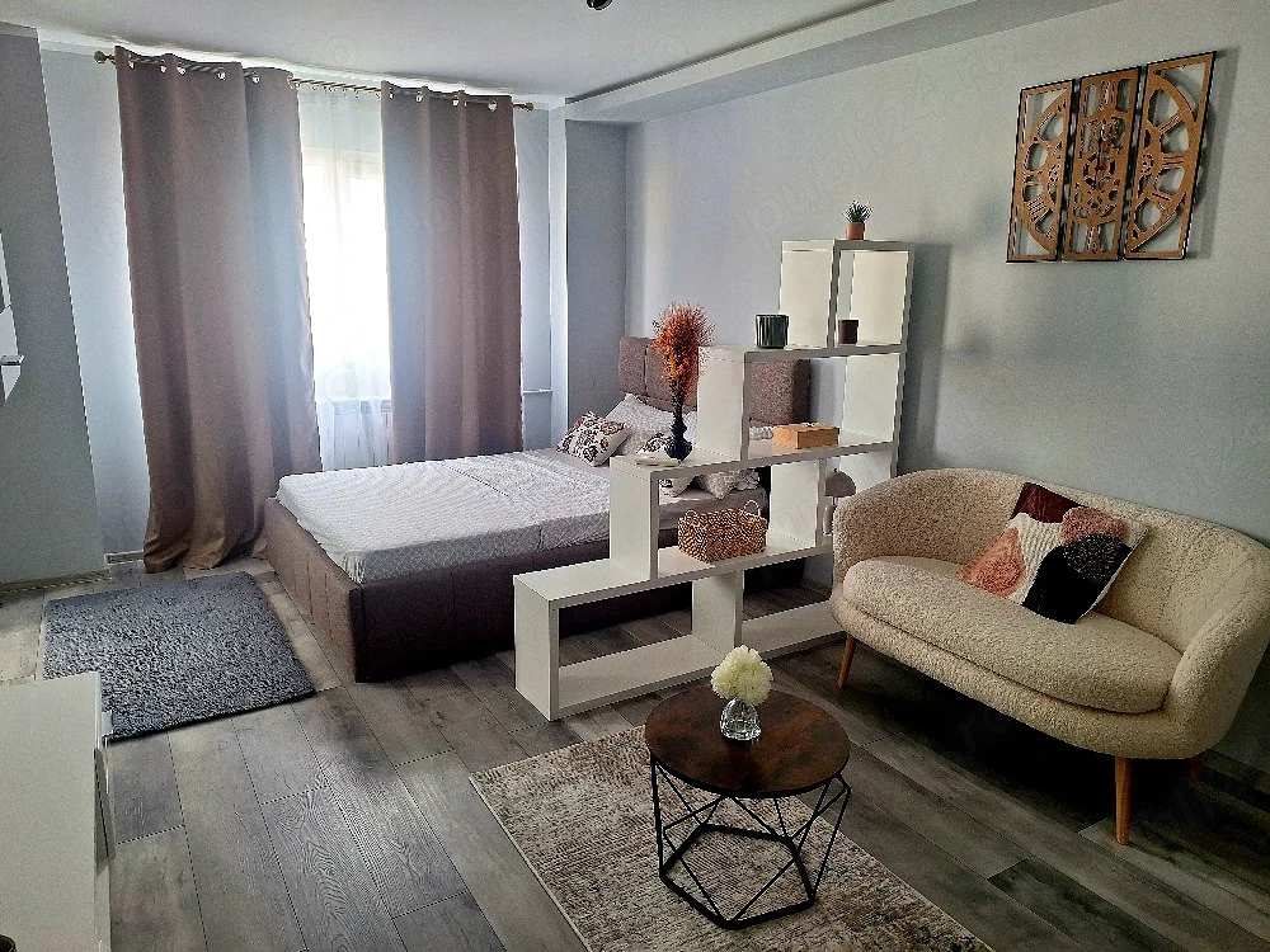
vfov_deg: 58.9
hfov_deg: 73.9
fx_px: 844
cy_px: 476
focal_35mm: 23
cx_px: 635
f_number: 1.8
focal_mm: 5.54
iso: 100
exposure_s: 1/50
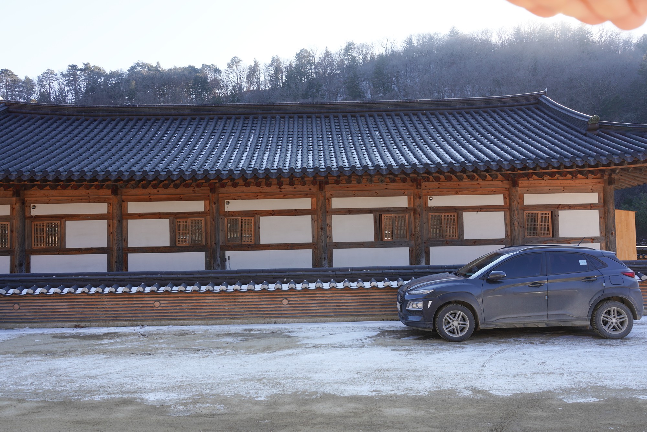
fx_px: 503
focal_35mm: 28
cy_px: 216
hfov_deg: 65.5
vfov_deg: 46.4
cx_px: 324
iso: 200
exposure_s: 1/100
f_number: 9
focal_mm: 28
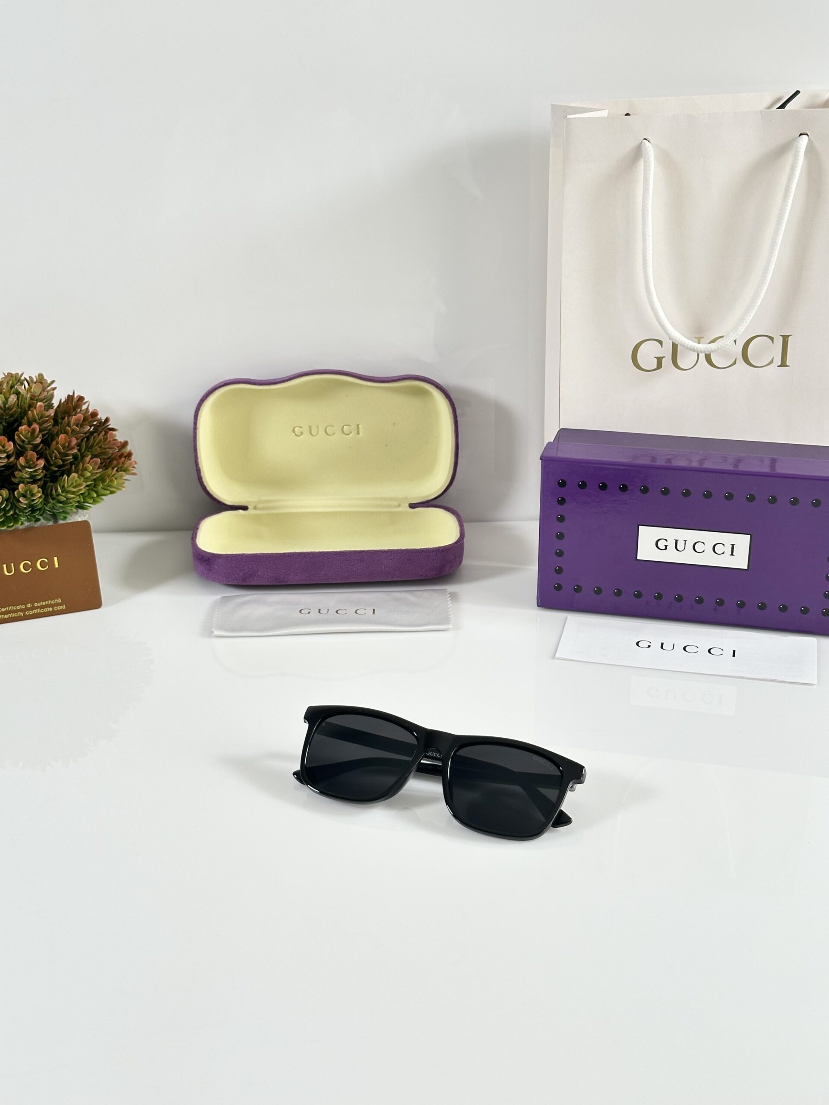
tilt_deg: -25.2
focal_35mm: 48
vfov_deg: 39.7
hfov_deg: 30.3
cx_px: 414
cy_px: 552
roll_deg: +1.4
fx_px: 1533
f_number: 1.78
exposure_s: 1/100
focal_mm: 6.86
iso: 80
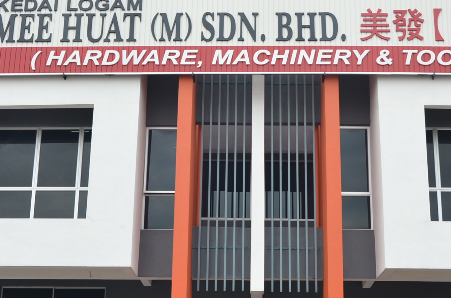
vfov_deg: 22.2
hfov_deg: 33.5
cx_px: 246
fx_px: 749
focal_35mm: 60
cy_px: 243
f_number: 7.1
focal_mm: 21
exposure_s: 1/200
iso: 200
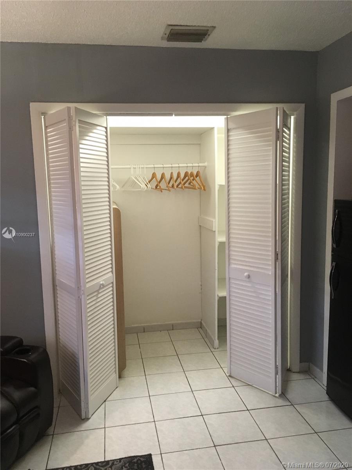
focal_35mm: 29
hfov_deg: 48.2
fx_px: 393
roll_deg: +1.6
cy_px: 235
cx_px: 176
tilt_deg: -10.6
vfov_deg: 61.7
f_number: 2.2
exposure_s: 1/30
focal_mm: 4.15
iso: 160
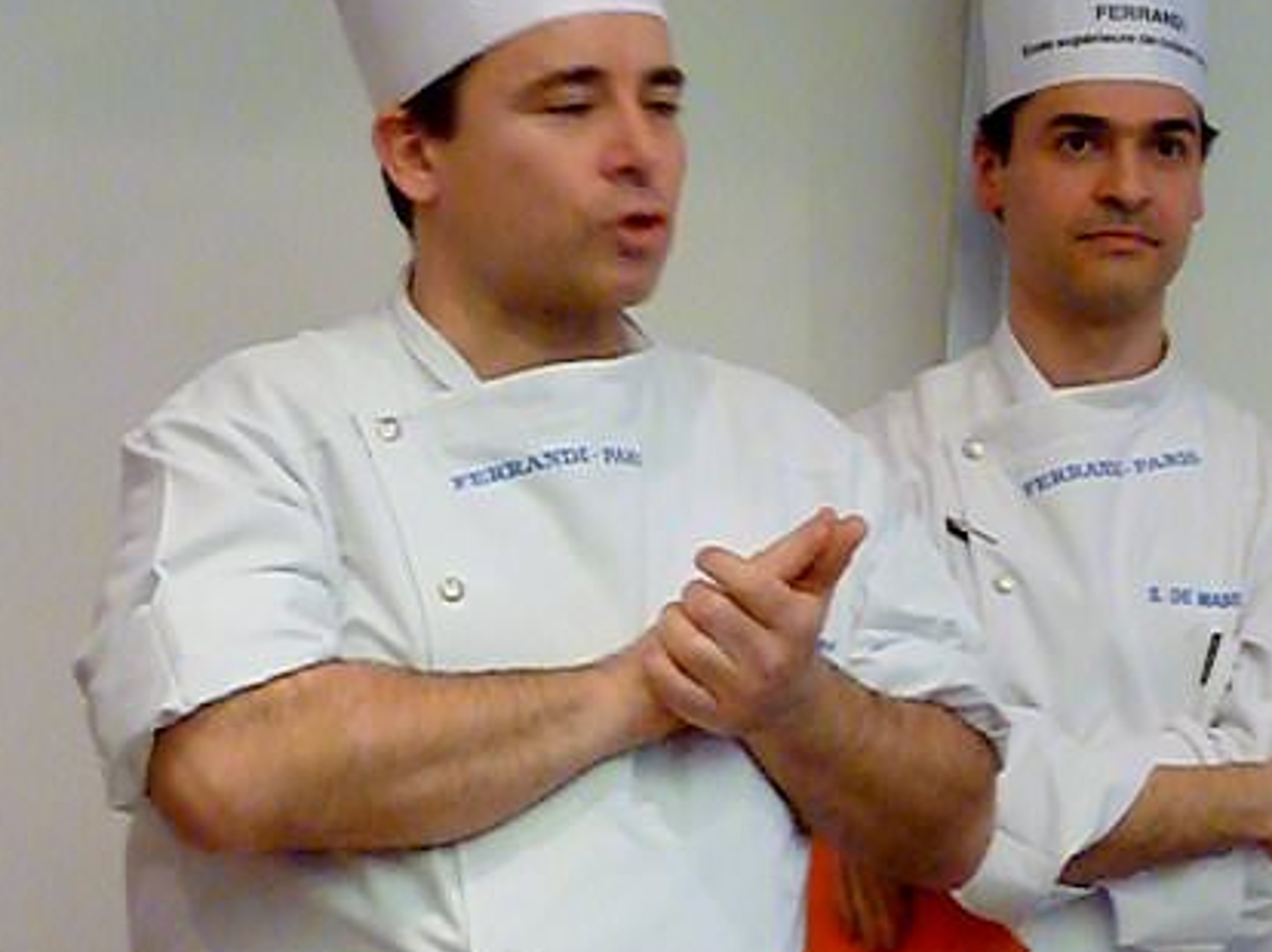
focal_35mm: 156
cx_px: 1207
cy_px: 507
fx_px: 5729
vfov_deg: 9.5
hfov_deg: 12.5
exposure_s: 1/15
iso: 800
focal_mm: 10.3
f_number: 4
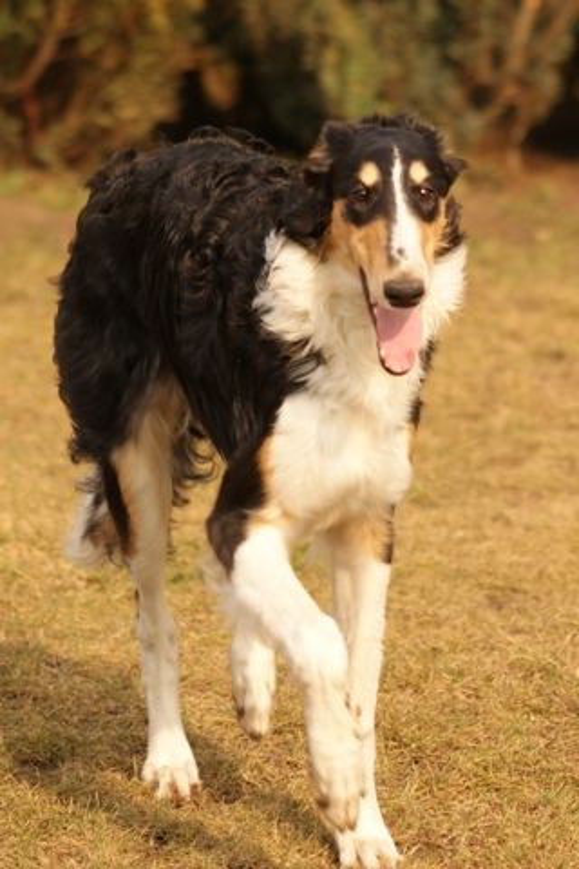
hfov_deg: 6.1
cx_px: 290
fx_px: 5428
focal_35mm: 225
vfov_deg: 9.1
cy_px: 434
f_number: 5.6
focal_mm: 150
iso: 100
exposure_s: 1/320
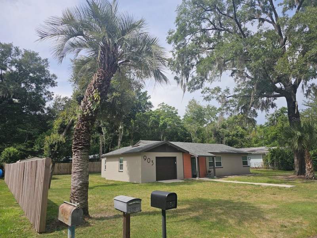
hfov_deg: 73.9
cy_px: 119
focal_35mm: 23
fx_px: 211
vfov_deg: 58.9
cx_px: 158
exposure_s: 1/820
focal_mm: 6.3
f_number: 1.7
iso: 10
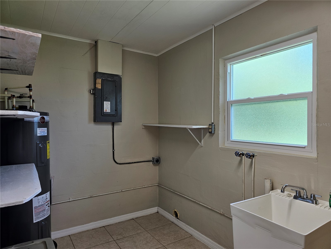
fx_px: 220
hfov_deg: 73.9
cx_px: 166
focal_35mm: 23
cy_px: 124
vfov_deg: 58.9
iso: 50
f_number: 1.7
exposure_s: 1/120
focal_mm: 6.3
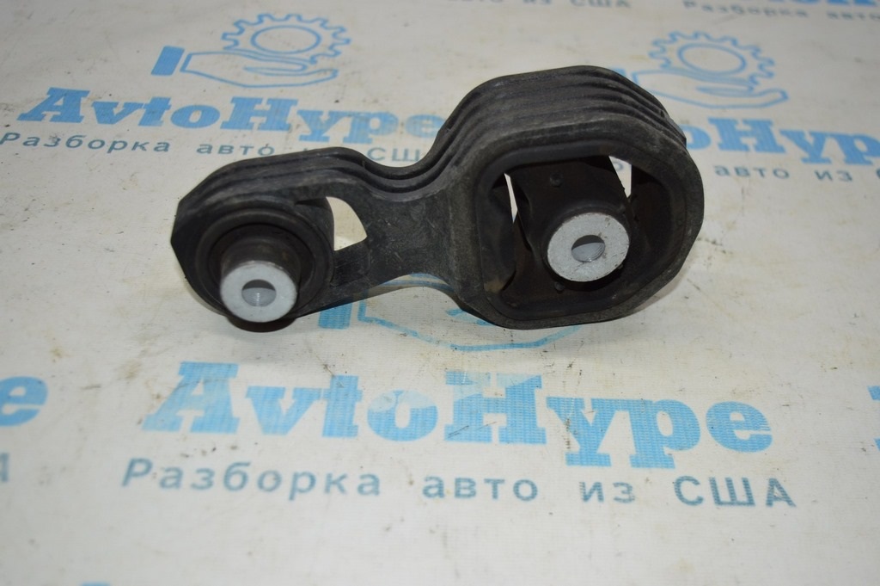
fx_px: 1026
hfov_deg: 46.4
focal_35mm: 42
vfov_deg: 31.8
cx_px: 440
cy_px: 293
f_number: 4.2
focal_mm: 28
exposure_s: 1/100
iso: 400
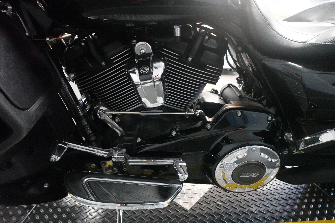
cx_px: 168
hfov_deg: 84.0
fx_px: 186
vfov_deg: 61.9
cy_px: 112
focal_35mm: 20
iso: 6400
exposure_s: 1/125
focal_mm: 7.6
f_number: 2
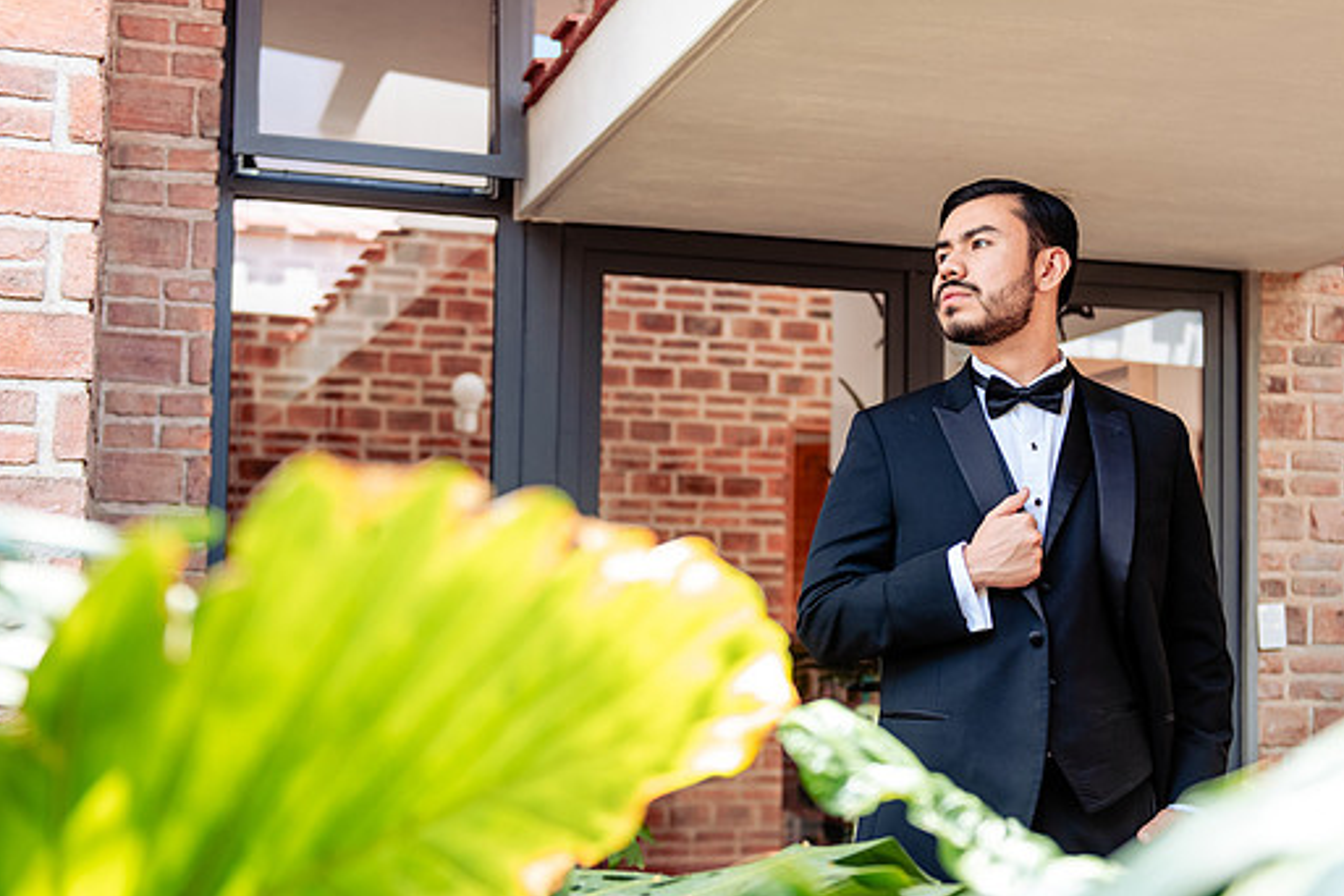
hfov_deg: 35.0
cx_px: 727
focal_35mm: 57
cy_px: 500
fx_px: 2128
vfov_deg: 23.8
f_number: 3.2
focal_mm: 48
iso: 500
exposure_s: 1/320
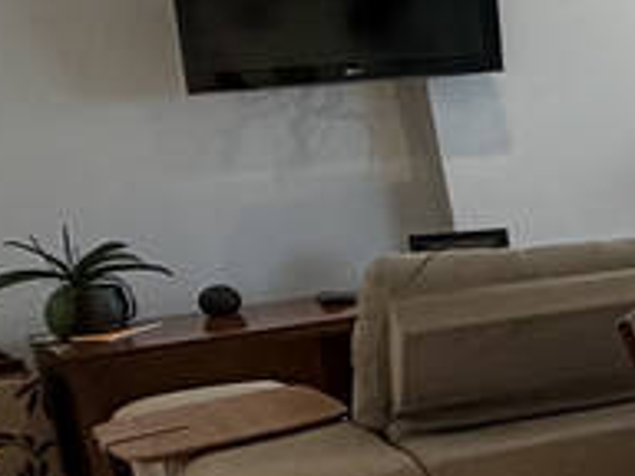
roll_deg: +1.7
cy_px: 327
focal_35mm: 105
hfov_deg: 11.3
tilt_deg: -13.3
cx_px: 1908
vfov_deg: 14.1
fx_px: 1926
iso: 125
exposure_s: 1/120
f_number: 2.2
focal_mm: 2.22
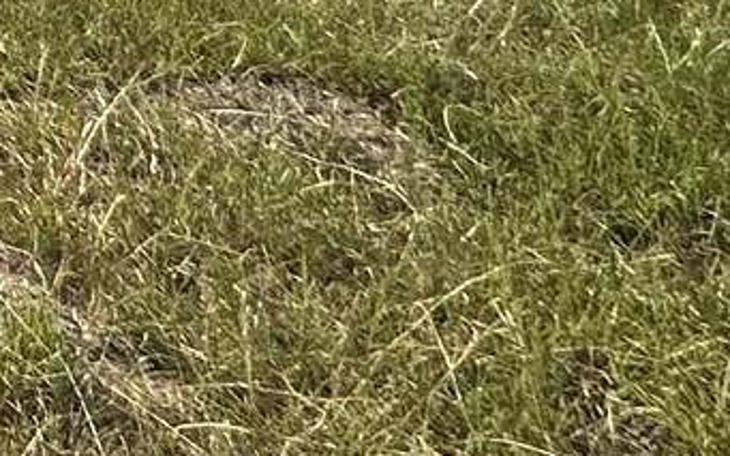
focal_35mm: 89
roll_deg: -0.8
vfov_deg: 9.9
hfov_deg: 12.5
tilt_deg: +10.7
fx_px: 1770
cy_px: -1008
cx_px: -1319
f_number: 2.2
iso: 50
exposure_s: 1/5051
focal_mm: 2.22
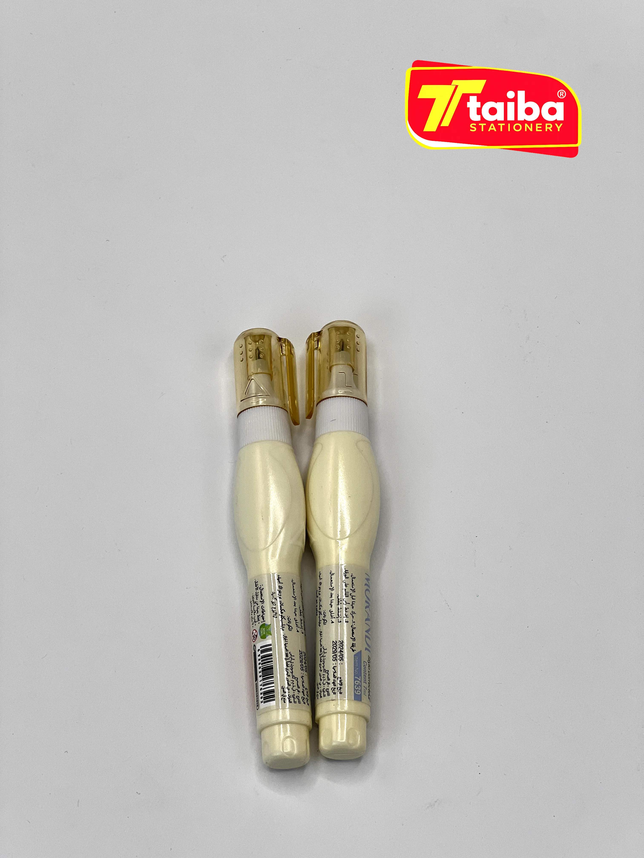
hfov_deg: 19.1
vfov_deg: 25.3
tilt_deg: -65.9
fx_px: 1910
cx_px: 322
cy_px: 429
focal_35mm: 77
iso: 32
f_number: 2.8
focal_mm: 9
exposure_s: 1/418
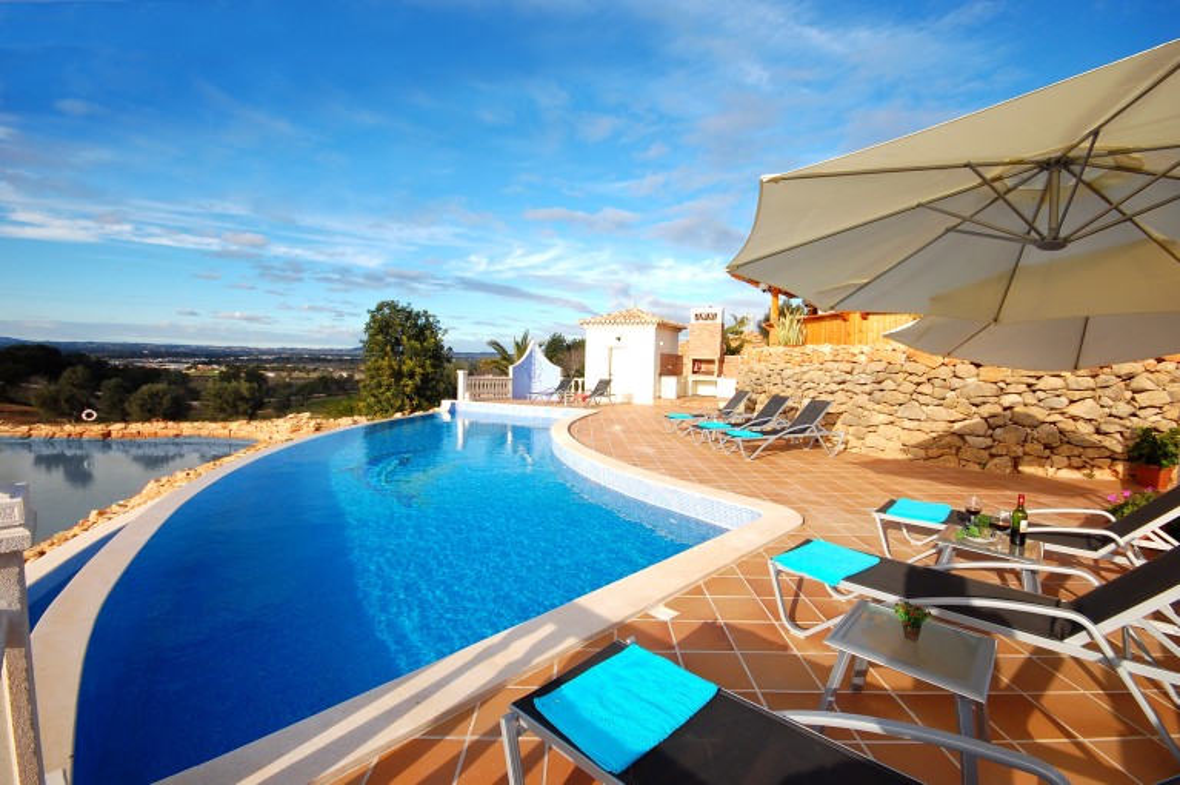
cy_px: 392
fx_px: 491
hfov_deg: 100.4
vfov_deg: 77.2
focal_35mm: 15
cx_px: 590
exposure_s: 1/200
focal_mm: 10
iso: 200
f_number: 10
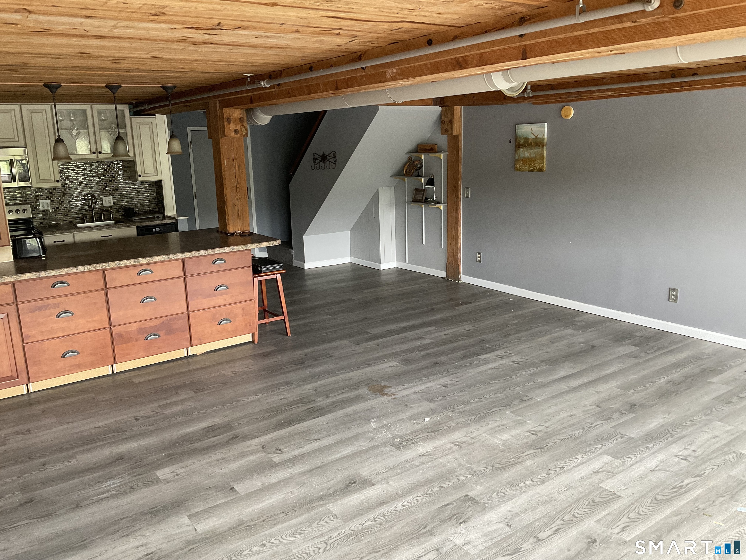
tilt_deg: -12.7
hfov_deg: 61.7
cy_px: 280
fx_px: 625
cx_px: 373
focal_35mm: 29
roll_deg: +1.3
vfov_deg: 48.2
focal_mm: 3
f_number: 1.8
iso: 80
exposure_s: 1/60
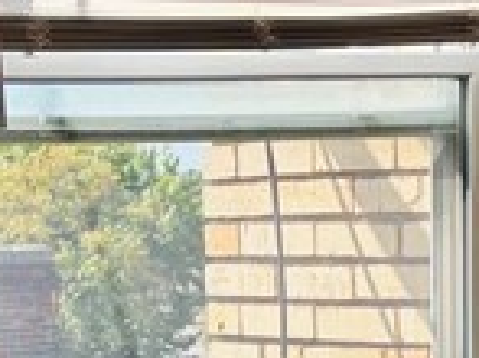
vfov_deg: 8.0
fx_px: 2503
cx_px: 238
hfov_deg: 10.9
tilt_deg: -9.9
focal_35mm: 181
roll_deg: +3.0
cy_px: 592
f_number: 1.6
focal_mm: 5.96
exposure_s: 1/448
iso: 50
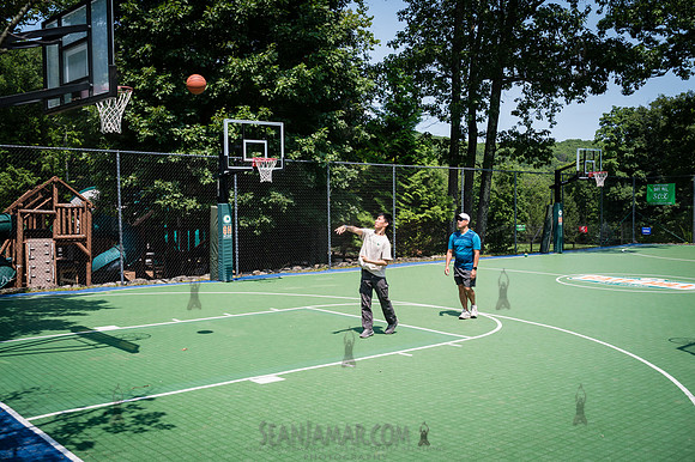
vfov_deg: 37.5
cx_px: 348
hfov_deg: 54.1
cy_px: 231
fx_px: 681
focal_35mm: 35
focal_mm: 35
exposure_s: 1/500
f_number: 4.5
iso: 100
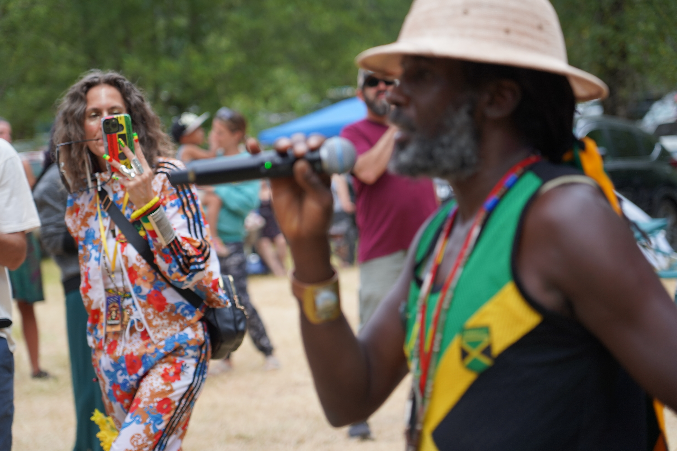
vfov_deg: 13.0
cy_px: 226
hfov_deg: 19.5
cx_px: 338
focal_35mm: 105
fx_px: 1974
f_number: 4
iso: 200
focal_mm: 105
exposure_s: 1/160
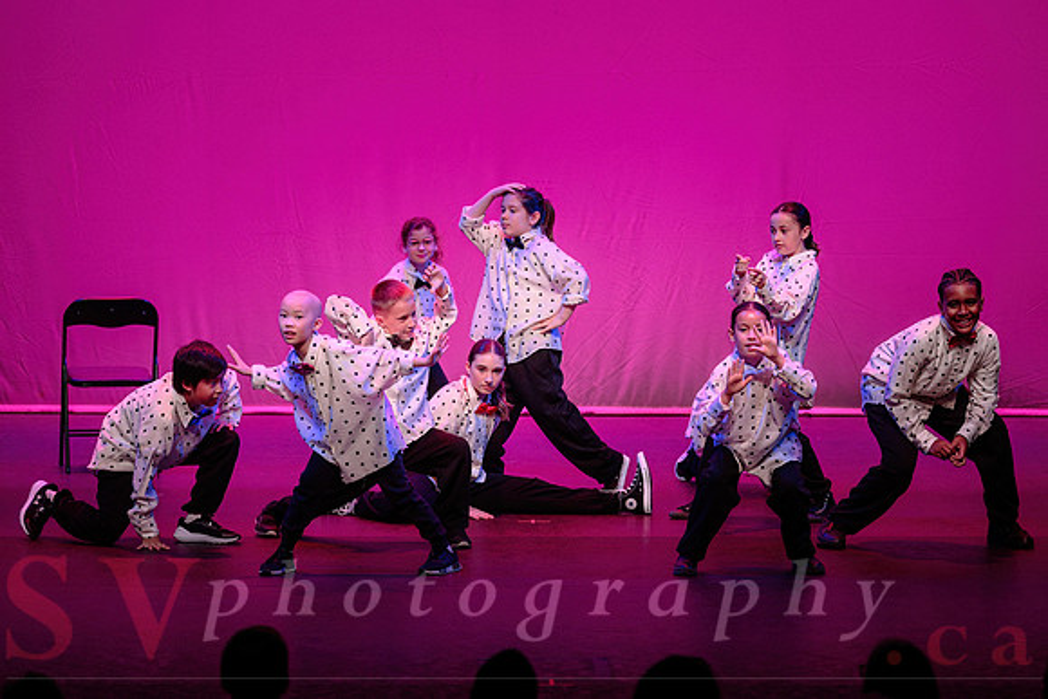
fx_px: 4457
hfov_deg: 13.4
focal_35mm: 153
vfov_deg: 9.0
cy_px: 297
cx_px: 587
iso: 1250
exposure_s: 1/500
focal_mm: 130
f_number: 2.8
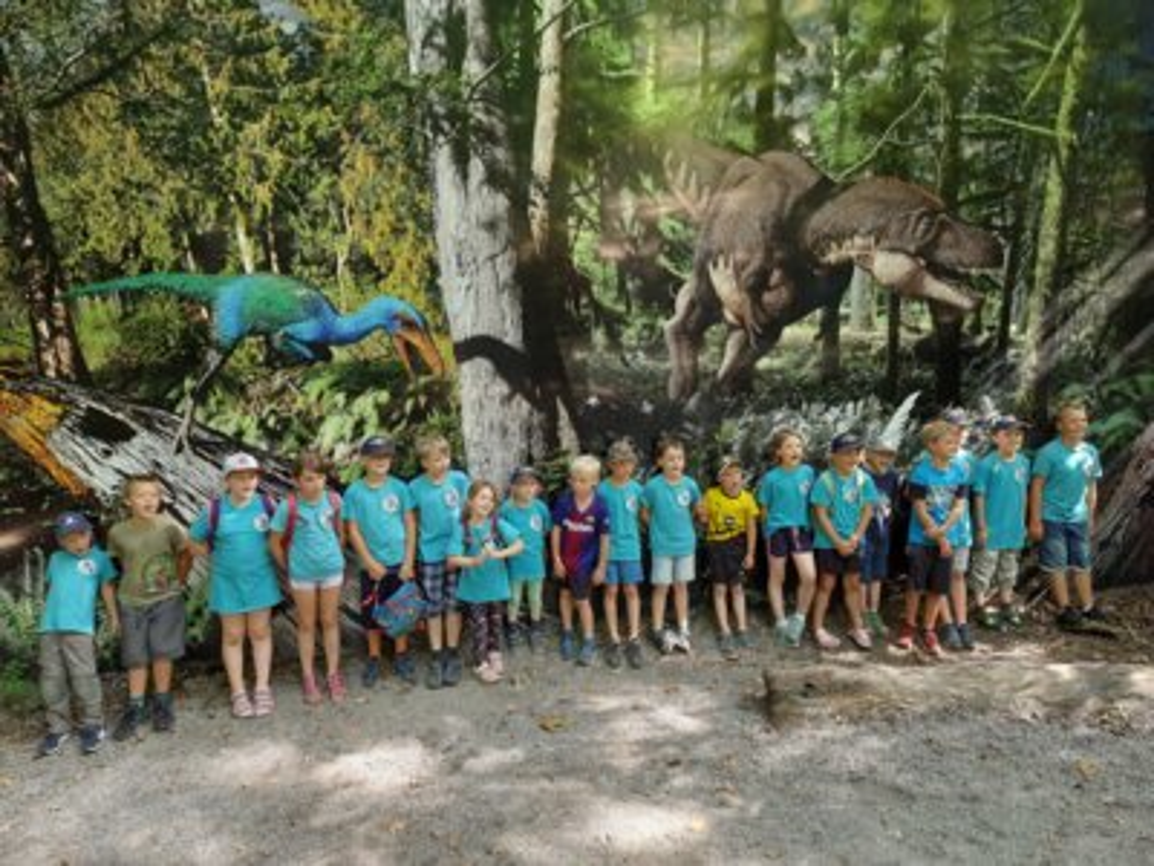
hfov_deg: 71.6
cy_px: 433
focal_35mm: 24
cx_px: 577
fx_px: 800
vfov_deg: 56.8
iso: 250
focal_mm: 5.23
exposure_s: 1/50
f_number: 1.8
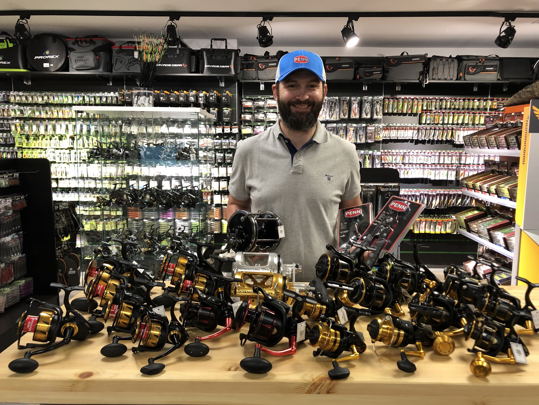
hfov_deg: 63.4
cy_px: 202
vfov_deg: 49.7
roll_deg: -0.1
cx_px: 270
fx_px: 436
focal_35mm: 28
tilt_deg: -8.3
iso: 50
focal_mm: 4
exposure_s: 1/17
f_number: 1.8
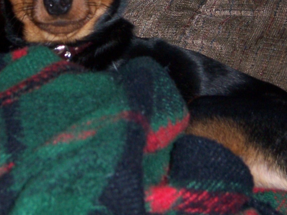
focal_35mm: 166
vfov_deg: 8.9
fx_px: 1377
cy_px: 20
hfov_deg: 11.9
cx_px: 88
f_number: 4.8
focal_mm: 13.5
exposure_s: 1/90
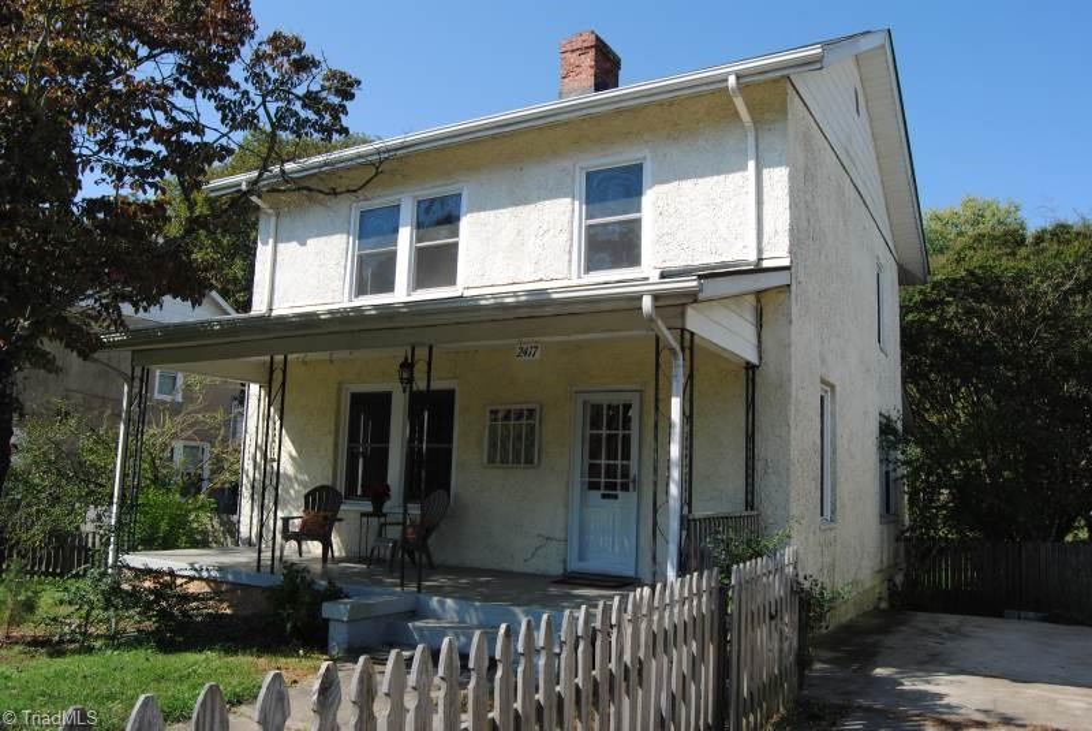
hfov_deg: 67.3
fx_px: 820
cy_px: 366
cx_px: 546
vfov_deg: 48.0
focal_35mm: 27
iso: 100
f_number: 7.1
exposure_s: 1/200
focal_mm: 18
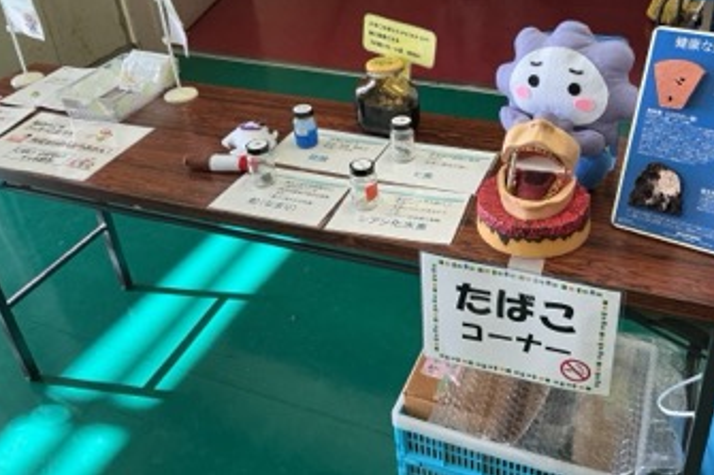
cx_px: 420
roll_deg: +4.8
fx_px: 714
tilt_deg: -30.6
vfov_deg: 36.5
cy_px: 158
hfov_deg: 52.9
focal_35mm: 36
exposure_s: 1/60
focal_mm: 3
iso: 125
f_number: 1.8
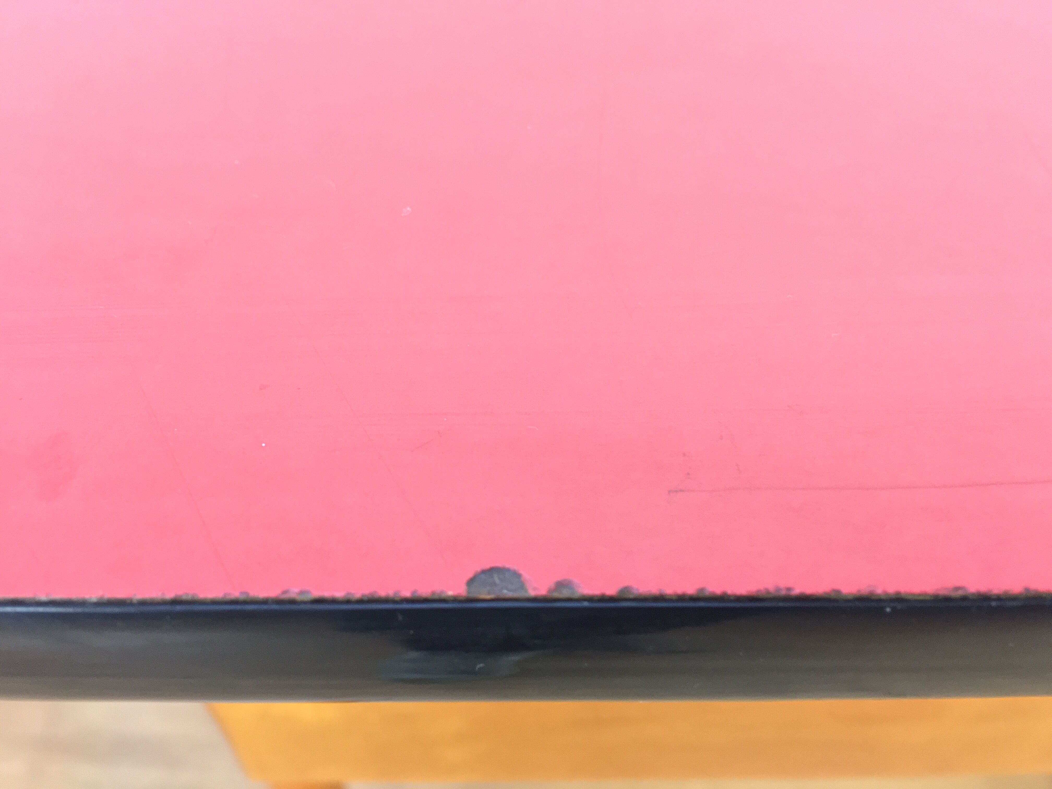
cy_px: 394
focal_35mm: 29
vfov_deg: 48.2
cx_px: 526
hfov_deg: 61.7
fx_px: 881
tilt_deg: -51.1
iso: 160
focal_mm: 4.15
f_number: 2.2
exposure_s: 1/33
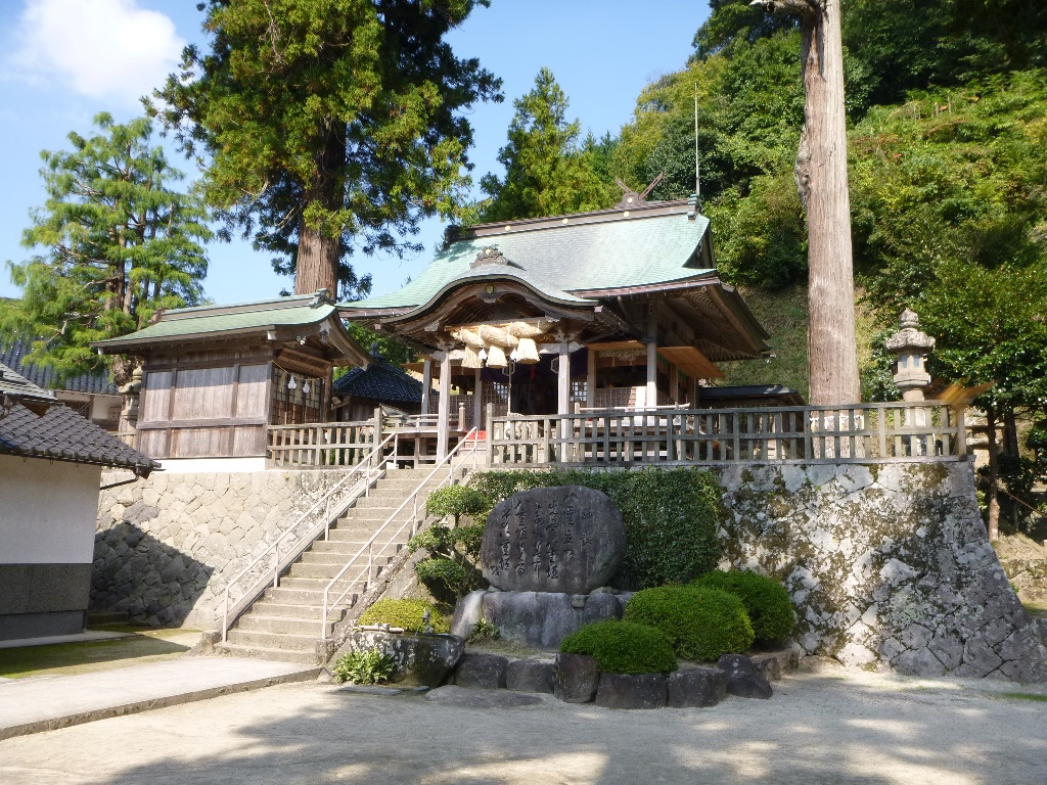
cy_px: 392
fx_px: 938
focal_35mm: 31
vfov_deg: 45.4
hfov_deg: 58.4
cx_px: 524
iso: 100
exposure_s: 1/200
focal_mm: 5.5
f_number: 4.2
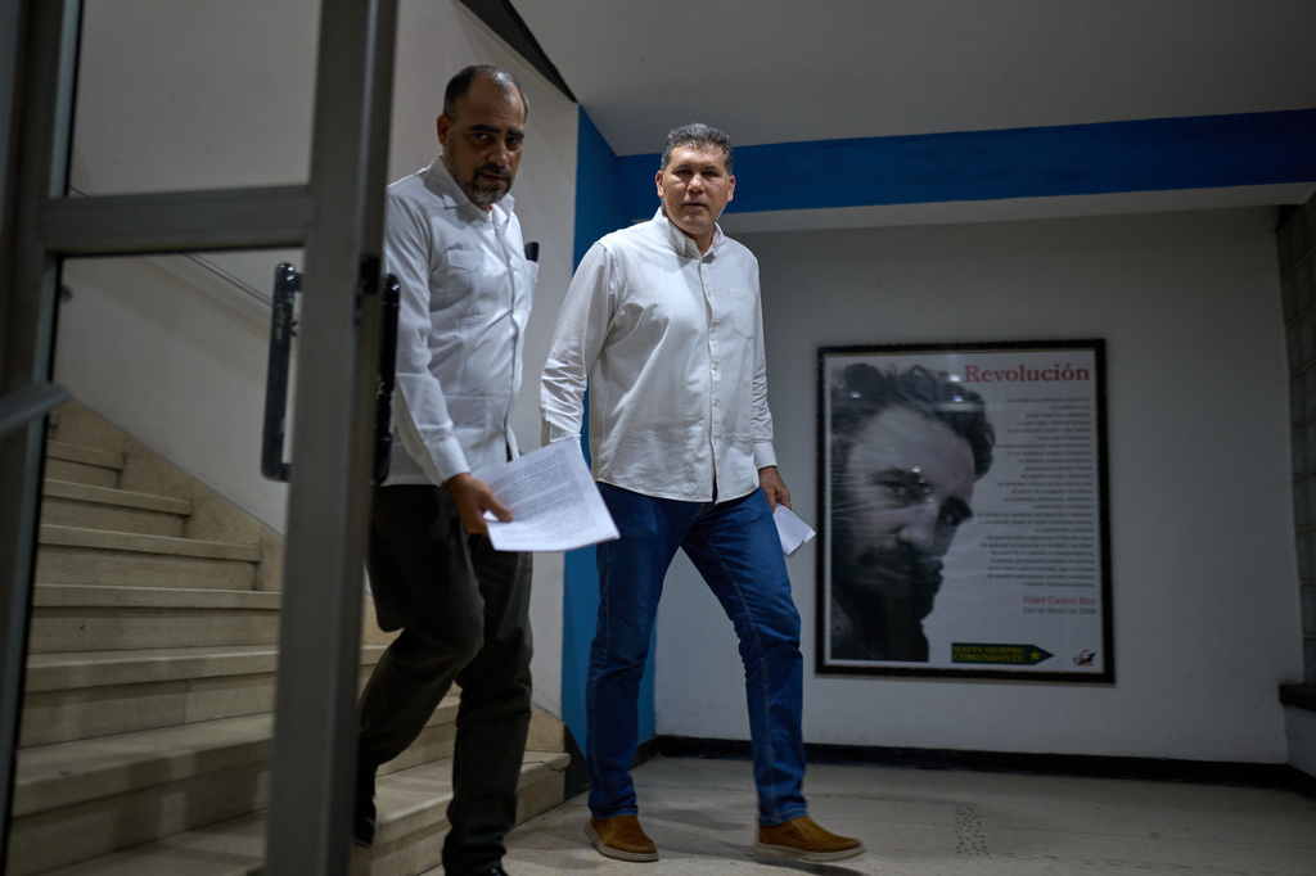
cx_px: 658
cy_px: 438
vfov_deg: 37.8
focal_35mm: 35
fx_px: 1279
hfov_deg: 54.4
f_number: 1.4
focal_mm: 35
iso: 160
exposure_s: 1/125
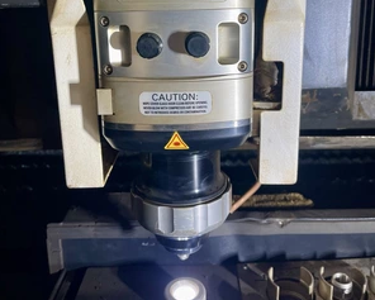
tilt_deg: -12.5
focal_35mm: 33
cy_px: 89
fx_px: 366
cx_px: 186
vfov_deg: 43.6
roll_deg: +1.2
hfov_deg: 54.2
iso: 80
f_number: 1.6
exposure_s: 1/121
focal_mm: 5.1
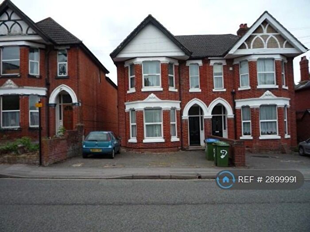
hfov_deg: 60.0
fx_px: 269
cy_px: 116
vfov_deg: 46.8
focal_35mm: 30
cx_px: 155
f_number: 4
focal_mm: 5.2
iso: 100
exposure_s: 1/200
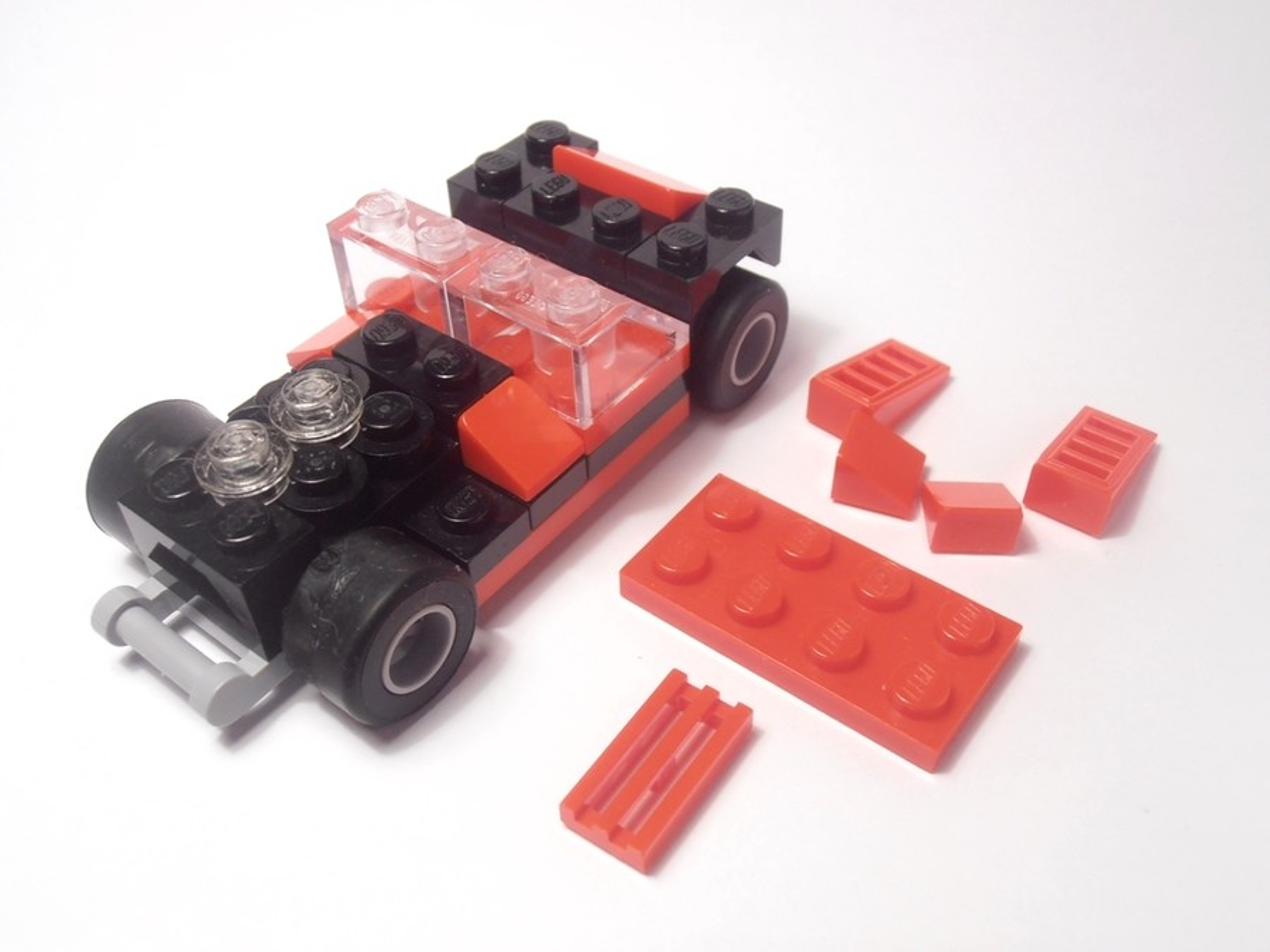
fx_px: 1357
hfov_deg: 50.1
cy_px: 476
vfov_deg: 38.7
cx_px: 635
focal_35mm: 37
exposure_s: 1/40
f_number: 3.9
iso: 80
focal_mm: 6.61
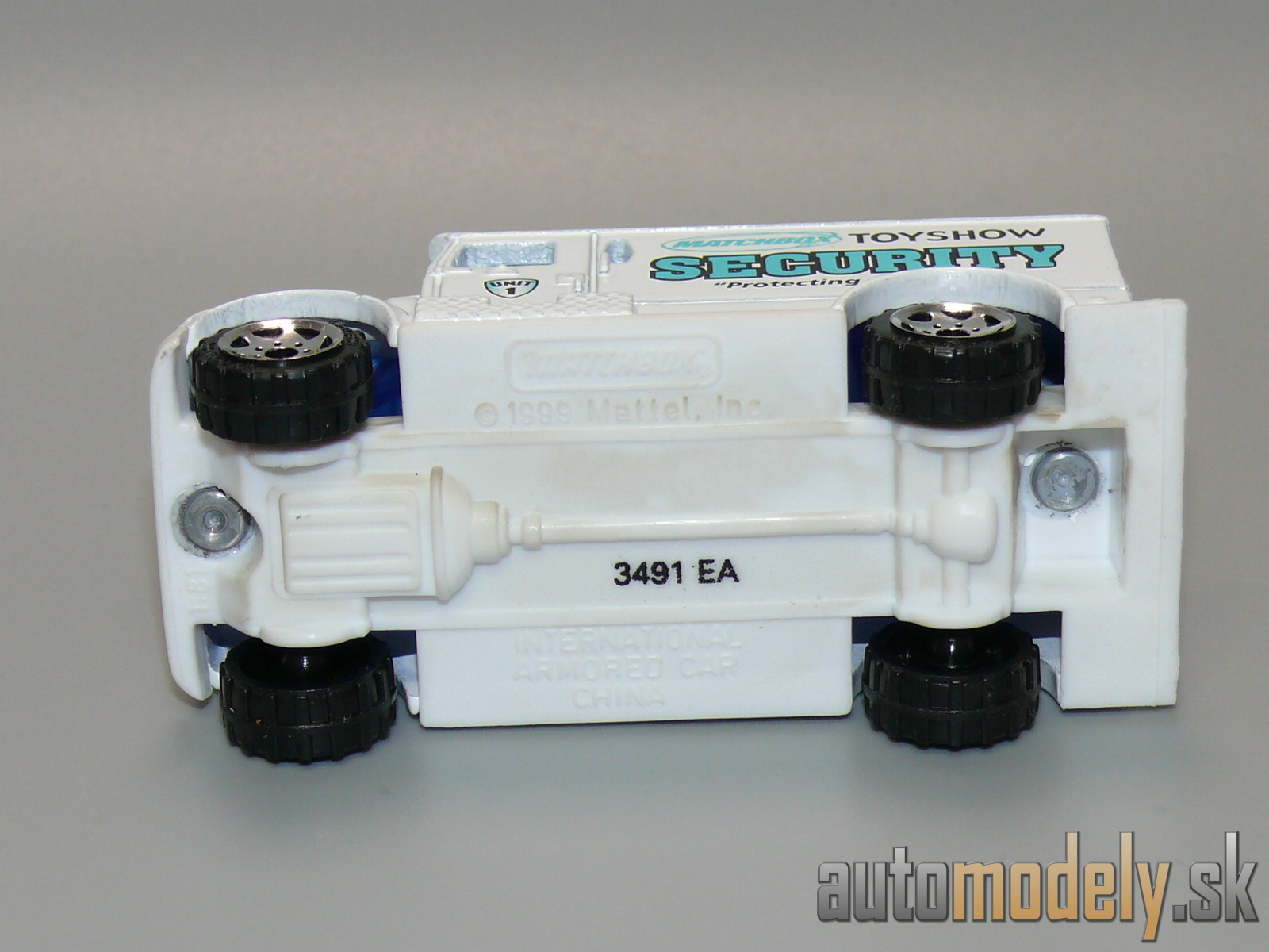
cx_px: 634
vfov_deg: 12.7
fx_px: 4289
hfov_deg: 16.8
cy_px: 476
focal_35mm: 117
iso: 100
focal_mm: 14.4
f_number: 4
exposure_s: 1/30
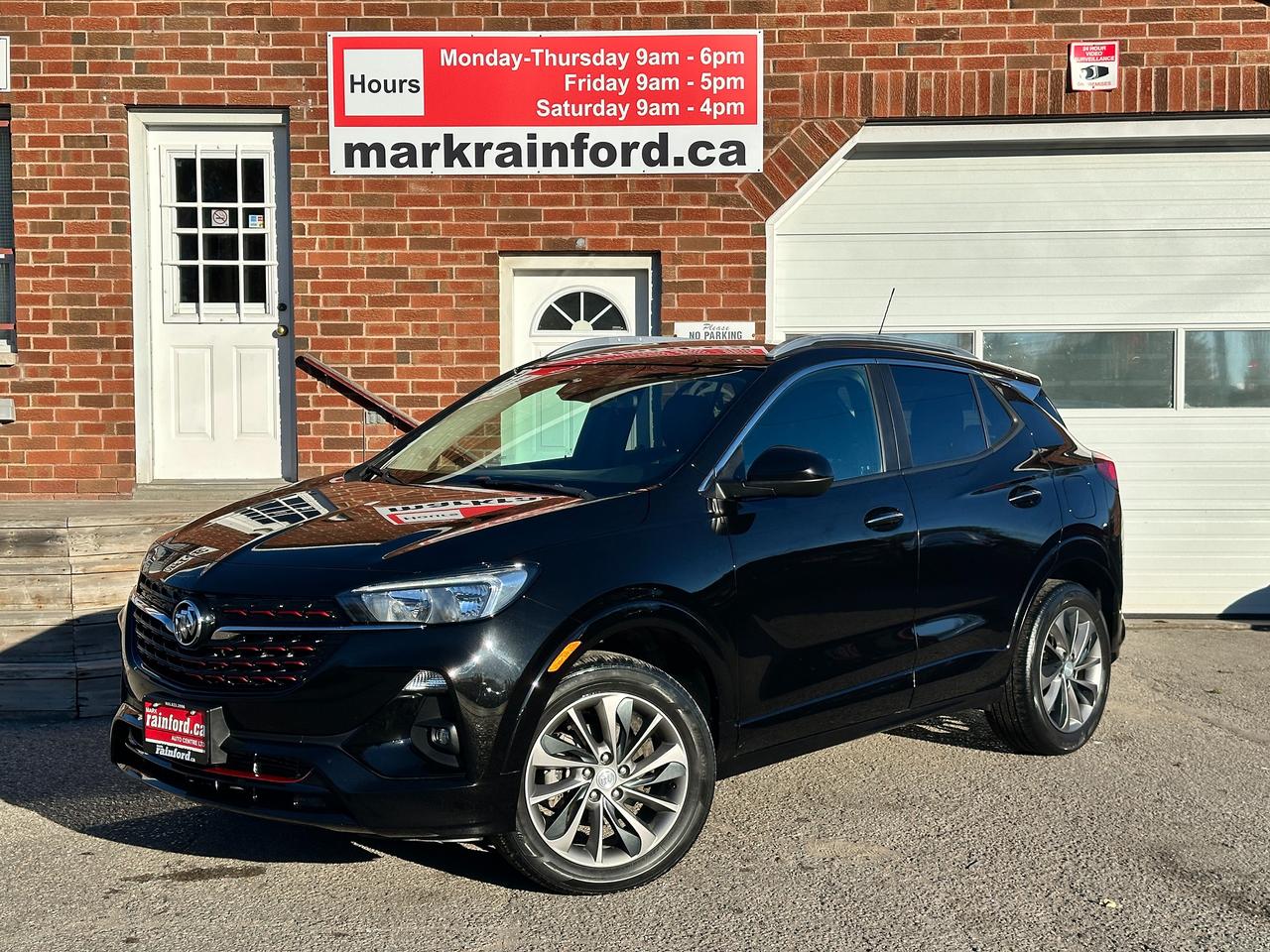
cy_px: 476
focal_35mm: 48
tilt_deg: -2.1
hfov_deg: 39.7
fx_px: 1761
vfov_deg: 30.3
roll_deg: +0.5
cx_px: 635
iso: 64
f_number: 1.78
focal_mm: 6.86
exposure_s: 1/5263
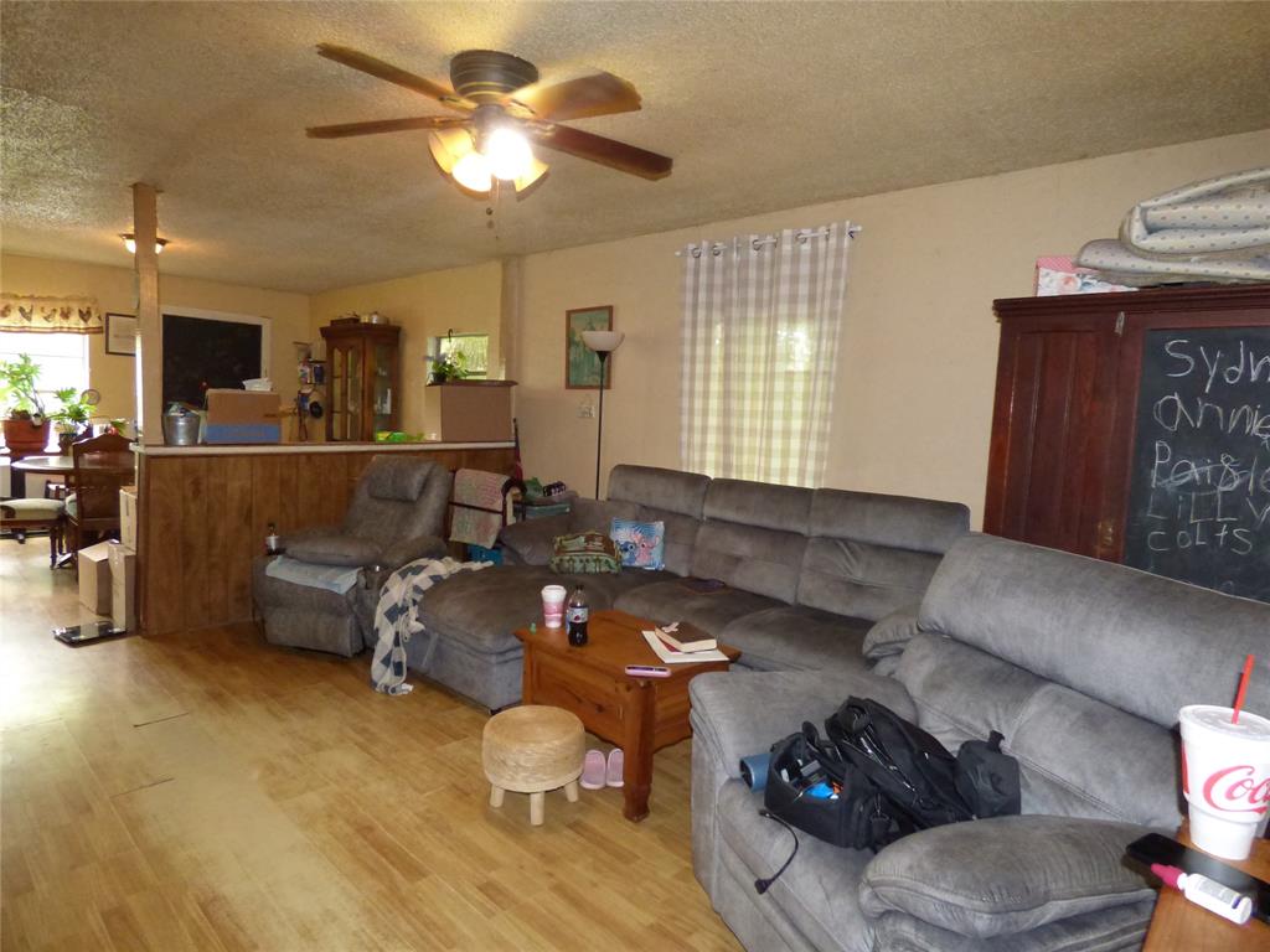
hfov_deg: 81.7
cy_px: 476
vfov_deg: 66.0
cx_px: 635
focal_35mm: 20
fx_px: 734
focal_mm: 3.59
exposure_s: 1/60
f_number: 2.8
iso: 800
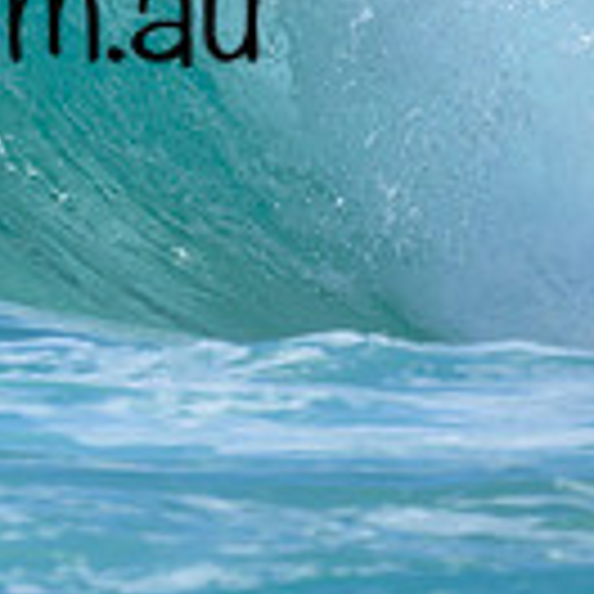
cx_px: -304
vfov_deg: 0.4
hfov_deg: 0.4
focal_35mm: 4114
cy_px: -178
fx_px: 79869
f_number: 6.3
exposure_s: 1/2500
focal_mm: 800
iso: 320
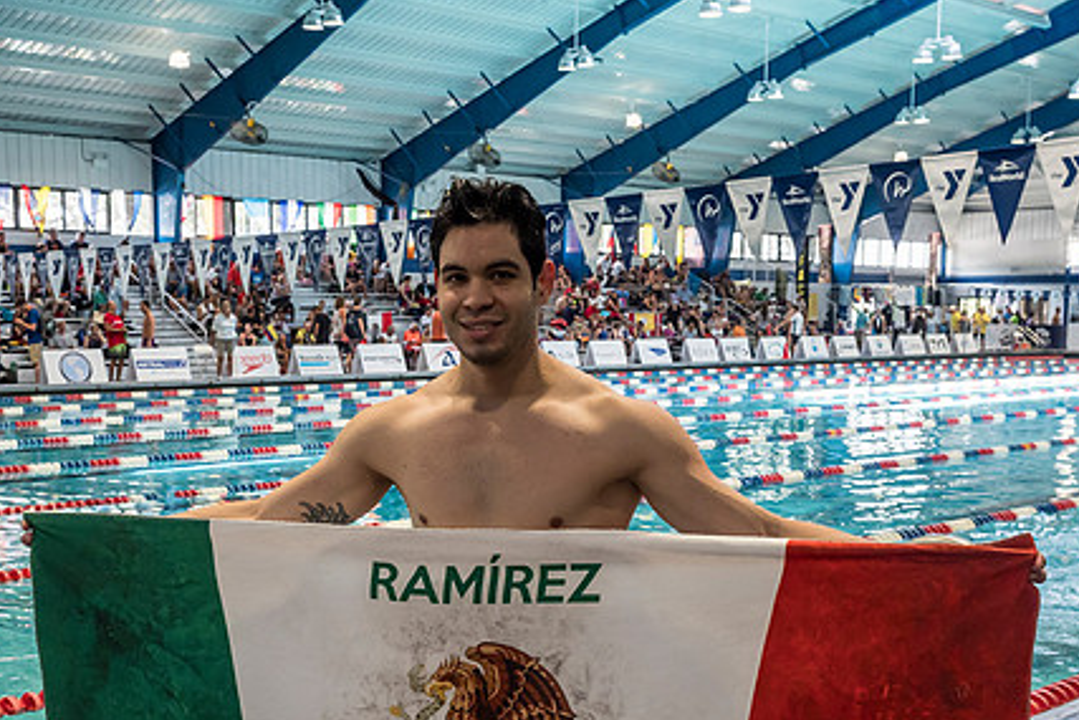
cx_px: 493
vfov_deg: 27.8
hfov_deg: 41.1
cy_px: 527
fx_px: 1439
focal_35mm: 48
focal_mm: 17
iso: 1250
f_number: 5
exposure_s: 1/125
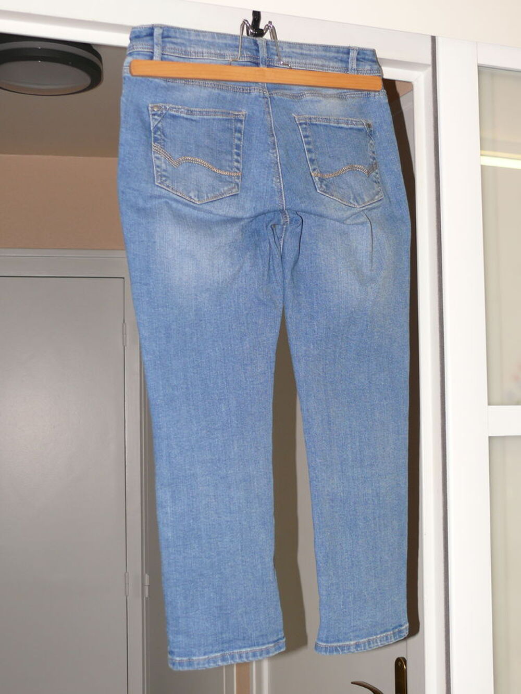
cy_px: 347
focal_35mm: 53
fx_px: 1063
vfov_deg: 36.2
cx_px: 260
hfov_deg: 27.5
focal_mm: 9.9
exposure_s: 1/30
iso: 100
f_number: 3.2
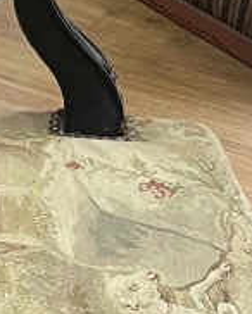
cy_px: 238
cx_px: -226
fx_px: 1554
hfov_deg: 8.8
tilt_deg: -38.1
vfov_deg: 11.5
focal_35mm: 167
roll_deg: +1.4
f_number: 1.6
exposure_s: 1/50
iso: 100
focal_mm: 5.1
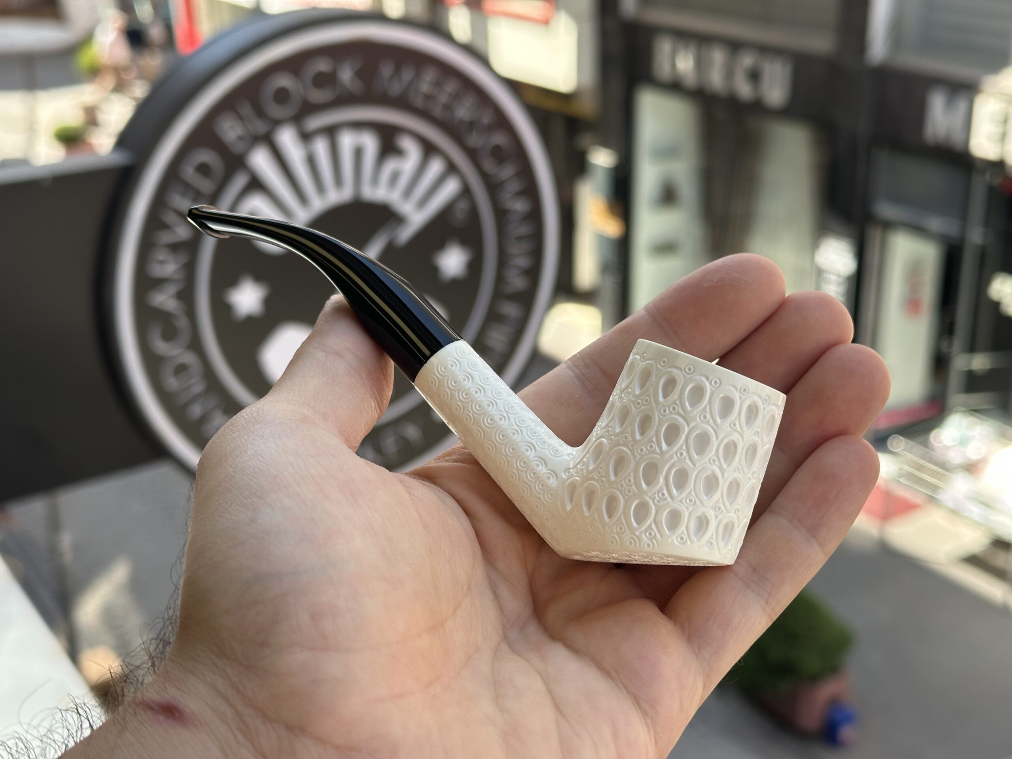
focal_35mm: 48
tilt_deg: -21.9
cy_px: 380
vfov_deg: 30.3
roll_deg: +1.4
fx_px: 1403
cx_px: 506
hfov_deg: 39.7
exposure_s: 1/631
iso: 64
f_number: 1.78
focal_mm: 6.86
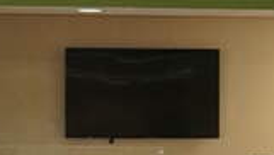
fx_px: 2888
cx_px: 313
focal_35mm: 397
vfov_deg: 3.0
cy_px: 324
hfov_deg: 5.4
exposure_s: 1/160
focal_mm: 51
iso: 800
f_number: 4.5
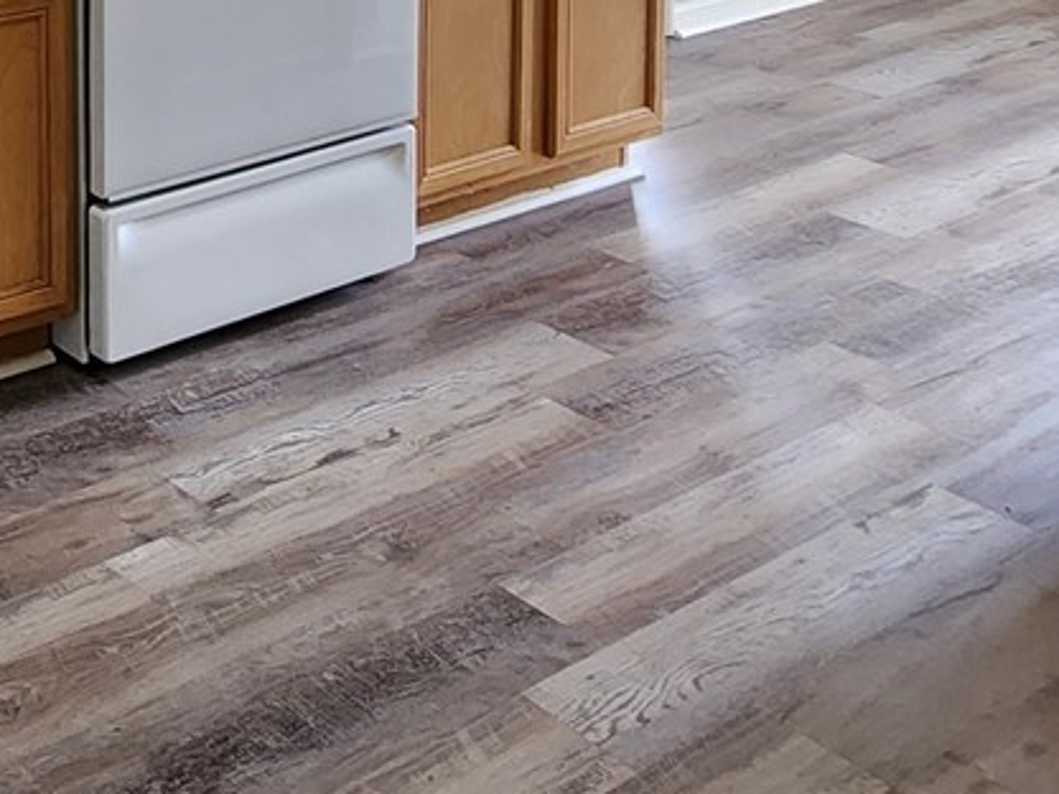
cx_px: -344
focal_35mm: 50
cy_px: -349
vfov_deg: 23.9
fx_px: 1530
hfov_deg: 29.9
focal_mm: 2.2
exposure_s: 1/60
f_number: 2.2
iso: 250
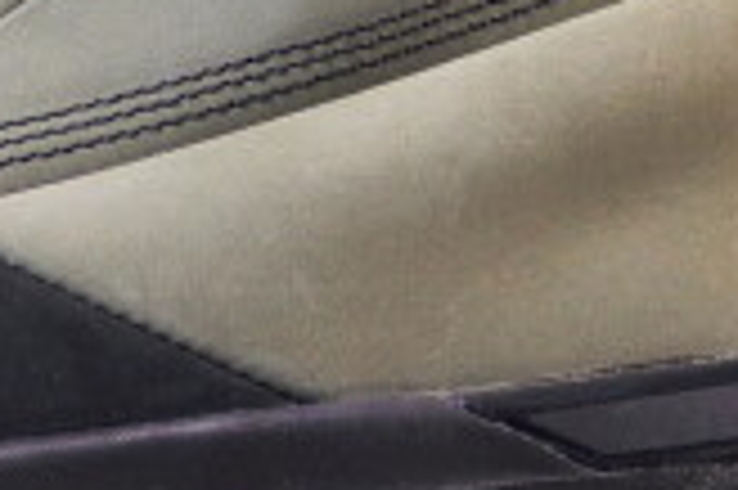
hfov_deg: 5.6
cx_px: -40
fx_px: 7475
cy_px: -160
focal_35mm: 365
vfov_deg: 3.7
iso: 250
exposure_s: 1/320
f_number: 2
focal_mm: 50
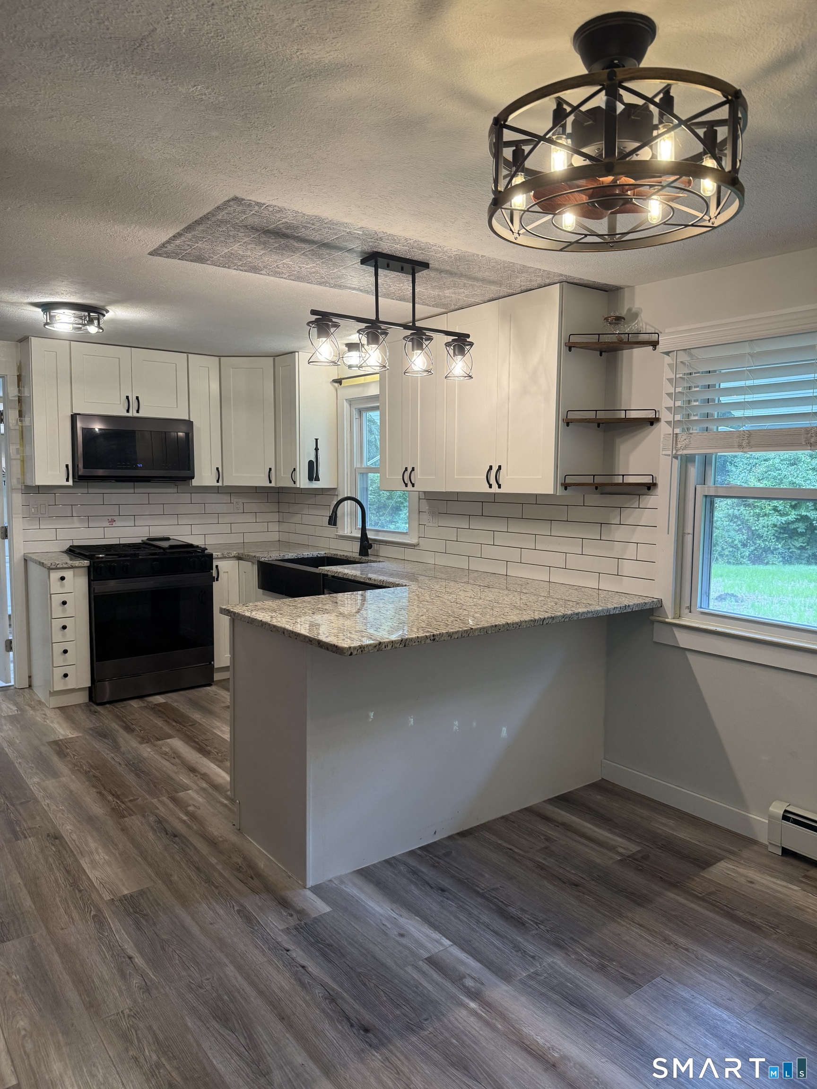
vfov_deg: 71.6
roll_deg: -0.8
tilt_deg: -4.7
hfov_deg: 56.8
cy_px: 544
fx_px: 755
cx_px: 408
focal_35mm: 24
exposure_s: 1/143
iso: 160
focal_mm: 6.76
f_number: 1.78
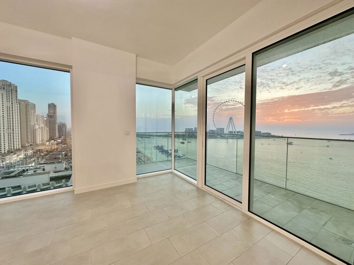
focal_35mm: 14
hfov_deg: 102.1
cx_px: 177
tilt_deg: -2.3
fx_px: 143
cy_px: 132
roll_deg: -0.7
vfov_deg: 85.7
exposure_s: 1/100
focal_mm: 2.22
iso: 160
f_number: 2.2
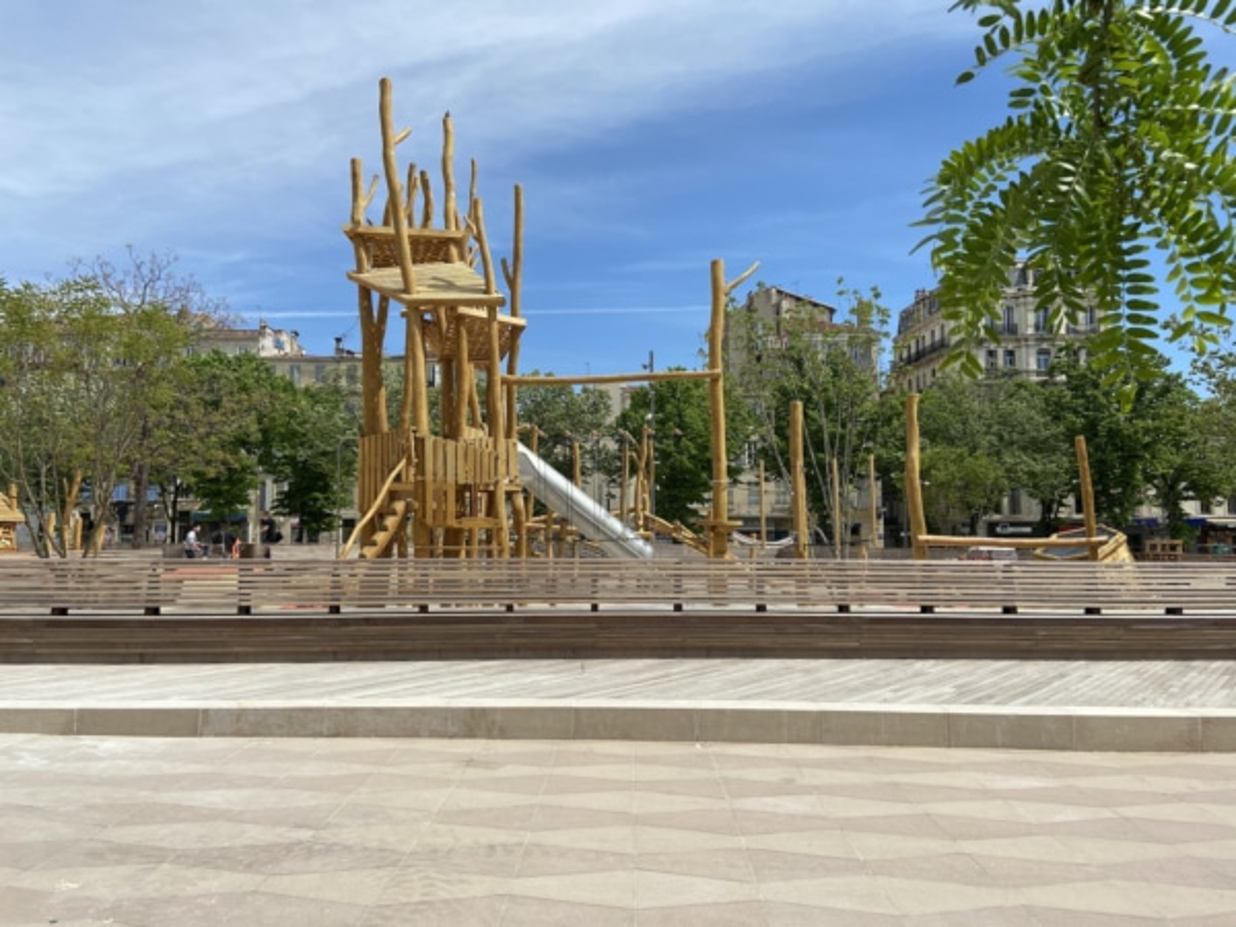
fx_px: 928
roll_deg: +0.1
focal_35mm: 26
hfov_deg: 67.3
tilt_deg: +4.1
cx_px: 618
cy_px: 464
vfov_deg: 53.1
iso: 32
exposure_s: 1/3497
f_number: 1.8
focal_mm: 4.25
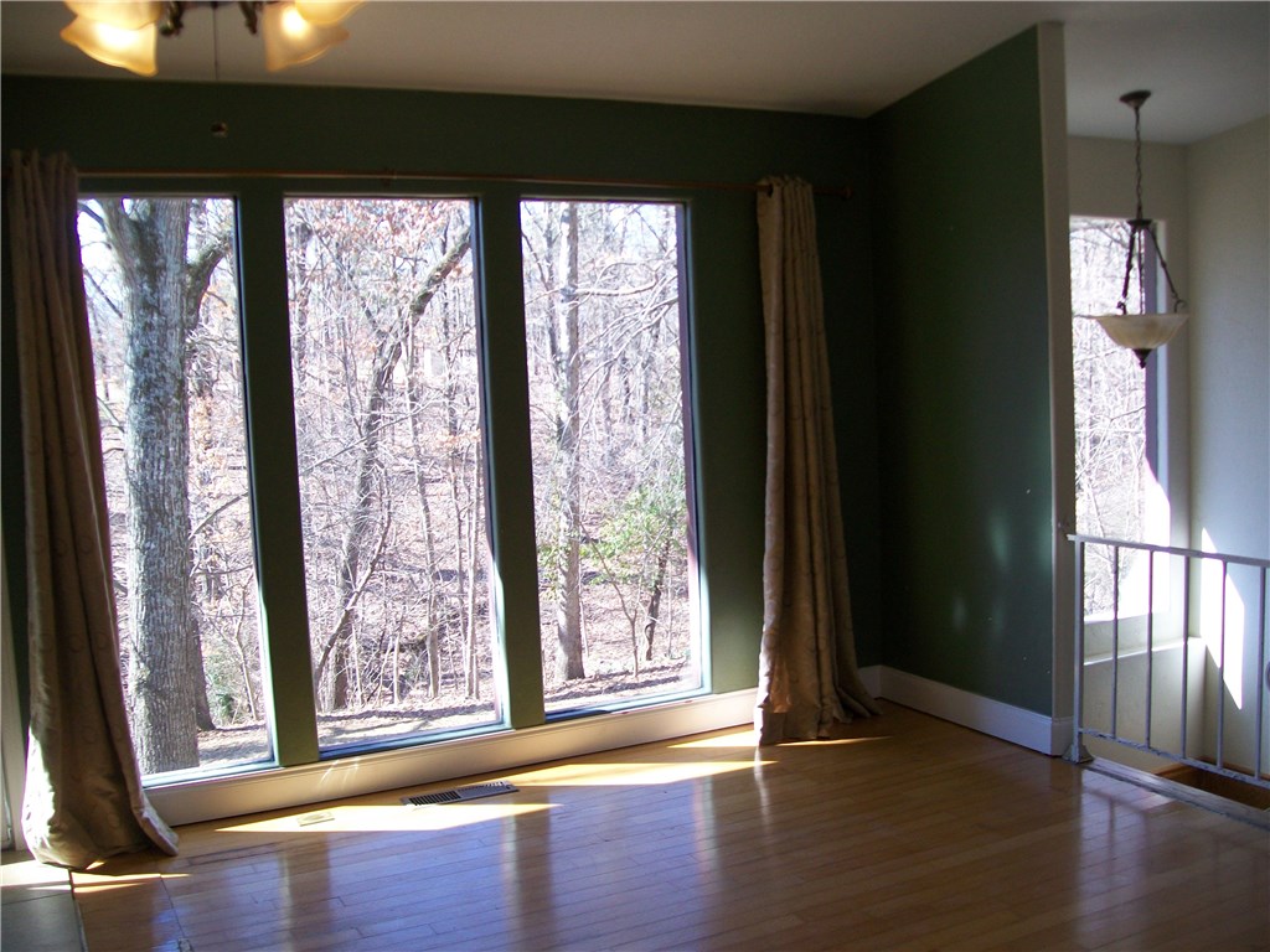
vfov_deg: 41.8
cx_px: 635
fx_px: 1247
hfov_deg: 54.0
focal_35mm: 34
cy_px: 476
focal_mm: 6.1
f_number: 2.7
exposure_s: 1/100
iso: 64
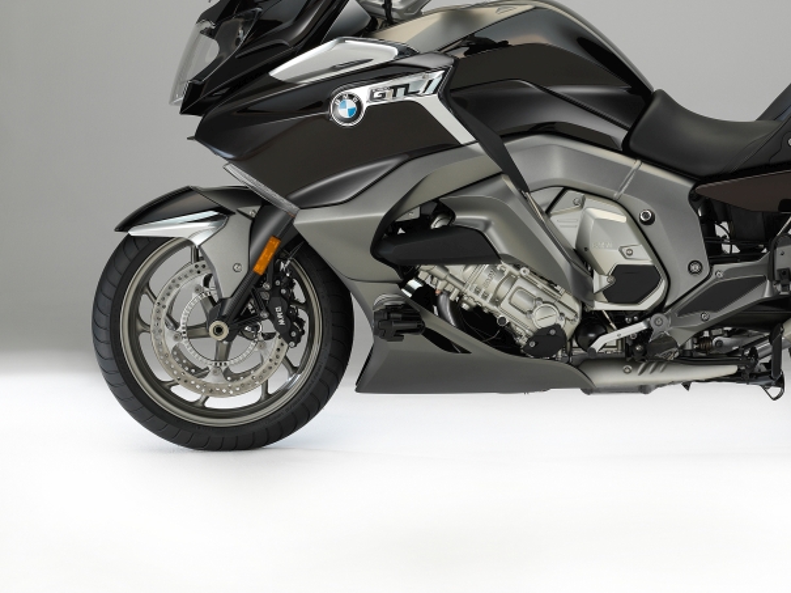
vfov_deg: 11.5
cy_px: 158
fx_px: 2946
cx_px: 612
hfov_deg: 15.2
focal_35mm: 129
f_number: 13
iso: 100
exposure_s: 1/180
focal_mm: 100
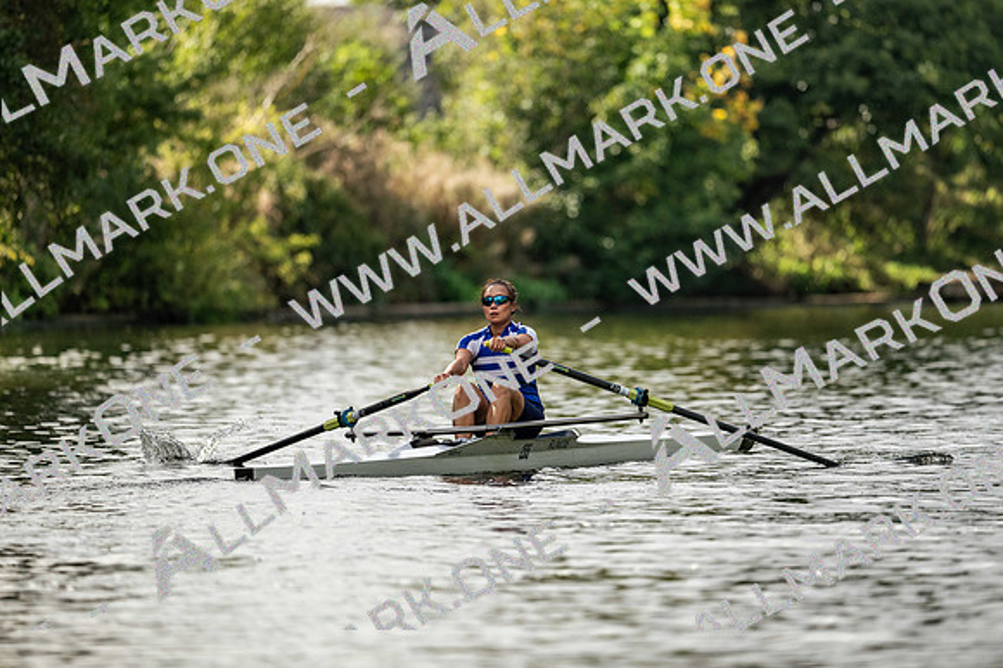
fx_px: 11140
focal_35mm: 400
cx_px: 502
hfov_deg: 5.2
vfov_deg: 3.4
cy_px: 334
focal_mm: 400
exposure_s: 1/2500
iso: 560
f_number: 4.5
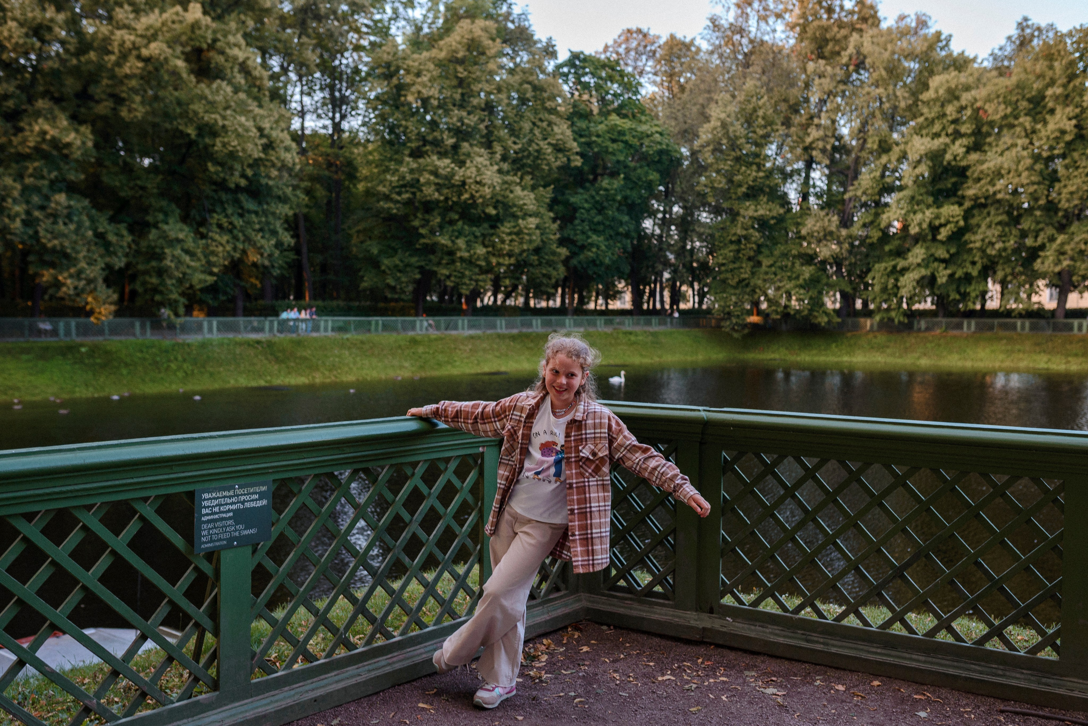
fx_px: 1081
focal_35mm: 36
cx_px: 545
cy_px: 363
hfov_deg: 53.4
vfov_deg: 37.1
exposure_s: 1/200
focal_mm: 35
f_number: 3.5
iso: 400
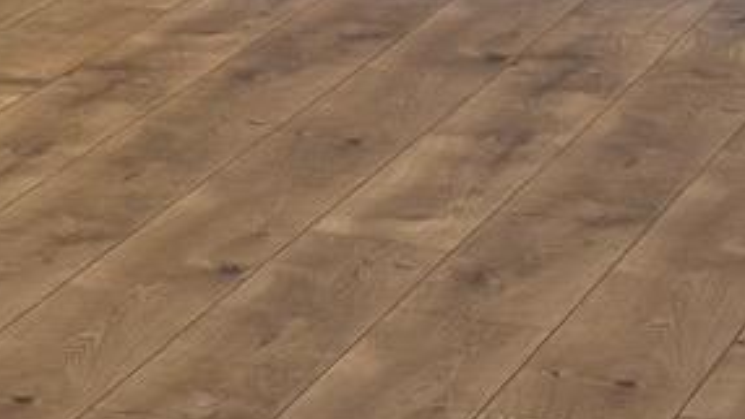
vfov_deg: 6.3
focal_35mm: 187
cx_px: -292
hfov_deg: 11.2
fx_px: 3695
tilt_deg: -5.6
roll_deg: +0.6
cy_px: -510
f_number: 1.78
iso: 160
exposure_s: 1/120
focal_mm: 6.76
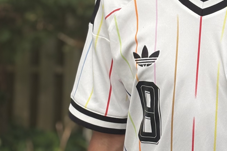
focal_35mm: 168
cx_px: 196
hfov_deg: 12.2
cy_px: 31
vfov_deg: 8.2
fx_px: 1059
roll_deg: -3.6
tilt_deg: -9.0
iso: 32
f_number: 1.6
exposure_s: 1/176
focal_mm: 5.96
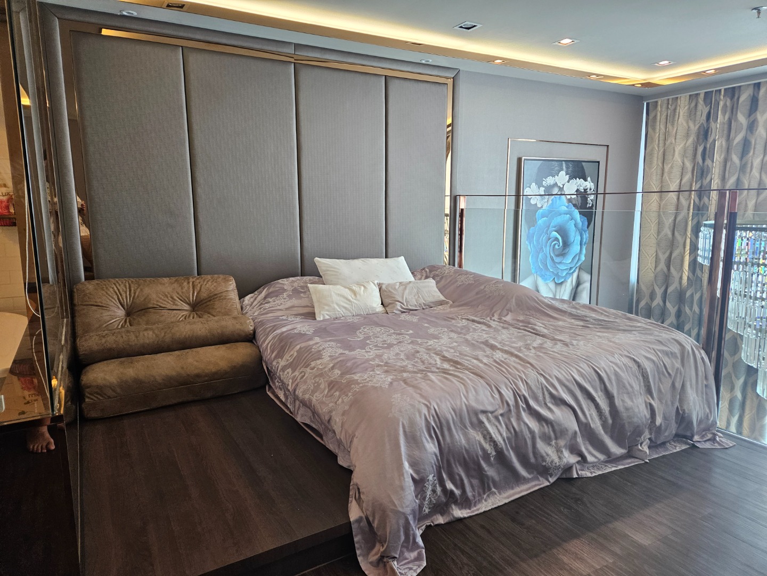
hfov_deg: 73.9
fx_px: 510
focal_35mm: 23
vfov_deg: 58.9
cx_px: 384
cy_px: 288
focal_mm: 5.4
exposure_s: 1/100
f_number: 1.8
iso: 250
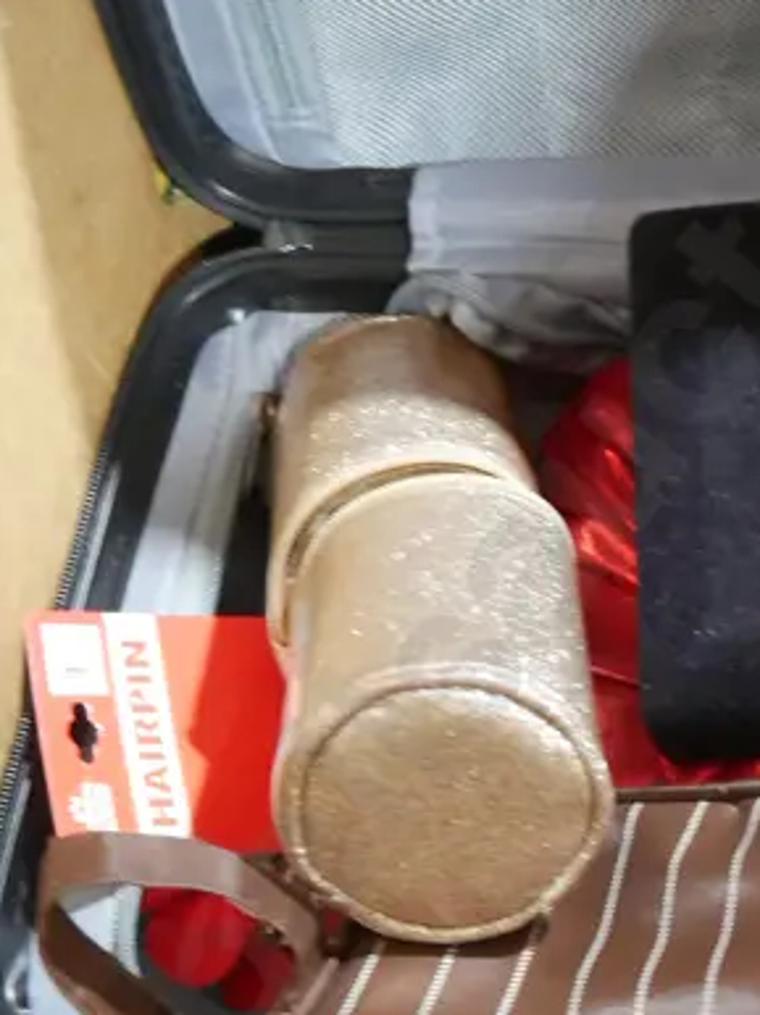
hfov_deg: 17.2
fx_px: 2491
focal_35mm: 85
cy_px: 450
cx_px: 623
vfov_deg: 23.0
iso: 2500
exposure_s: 1/60
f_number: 3.6
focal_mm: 16
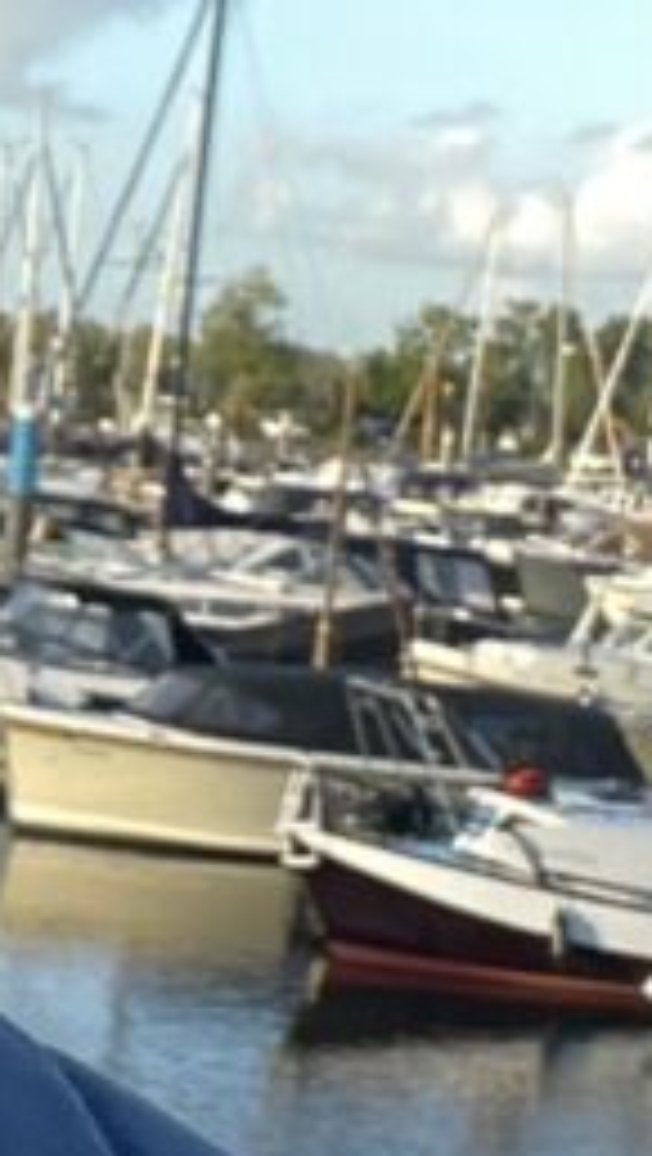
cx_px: -373
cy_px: 324
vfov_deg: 16.4
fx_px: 3986
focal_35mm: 130
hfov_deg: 9.1
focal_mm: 2.71
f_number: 2.2
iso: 40
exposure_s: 1/121
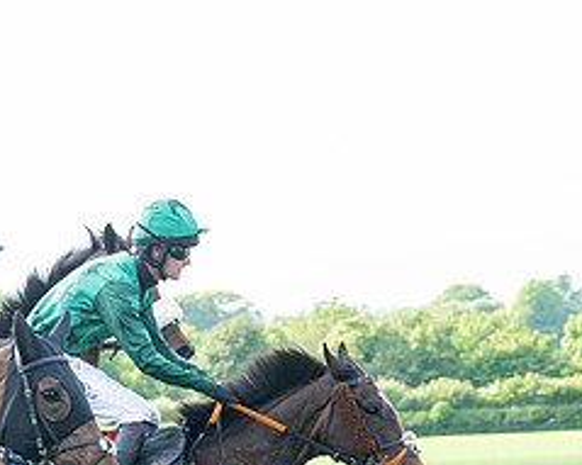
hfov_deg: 9.1
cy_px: 513
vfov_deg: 7.2
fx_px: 3650
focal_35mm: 212
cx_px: 76
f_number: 4
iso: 400
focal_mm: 70
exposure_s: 1/1000
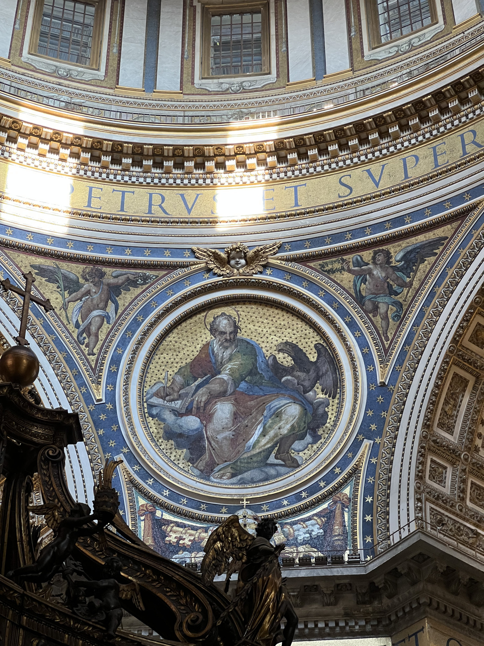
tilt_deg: +42.2
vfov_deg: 25.3
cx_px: 242
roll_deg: +0.0
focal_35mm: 77
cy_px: 323
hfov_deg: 19.1
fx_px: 1435
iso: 320
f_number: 2.8
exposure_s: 1/50
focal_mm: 9
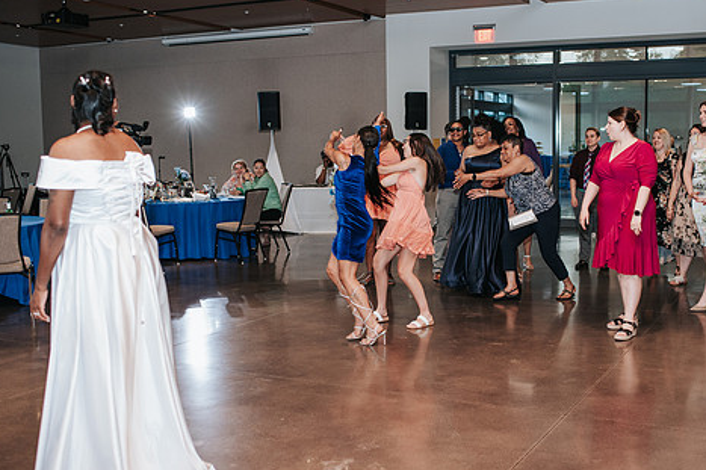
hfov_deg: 43.4
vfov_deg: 29.8
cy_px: 233
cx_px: 416
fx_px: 882
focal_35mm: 45
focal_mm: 35
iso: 1000
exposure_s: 1/160
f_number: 2.8
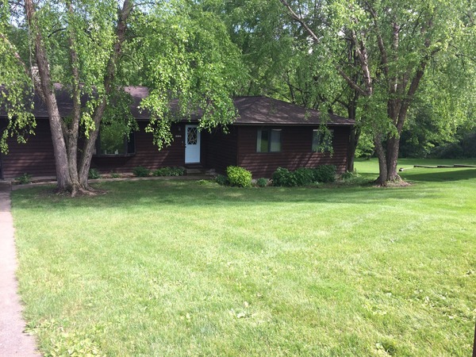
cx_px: 238
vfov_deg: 46.8
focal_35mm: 30
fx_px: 413
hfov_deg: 60.0
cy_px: 178
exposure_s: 1/451
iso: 32
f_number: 2.2
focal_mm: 4.12
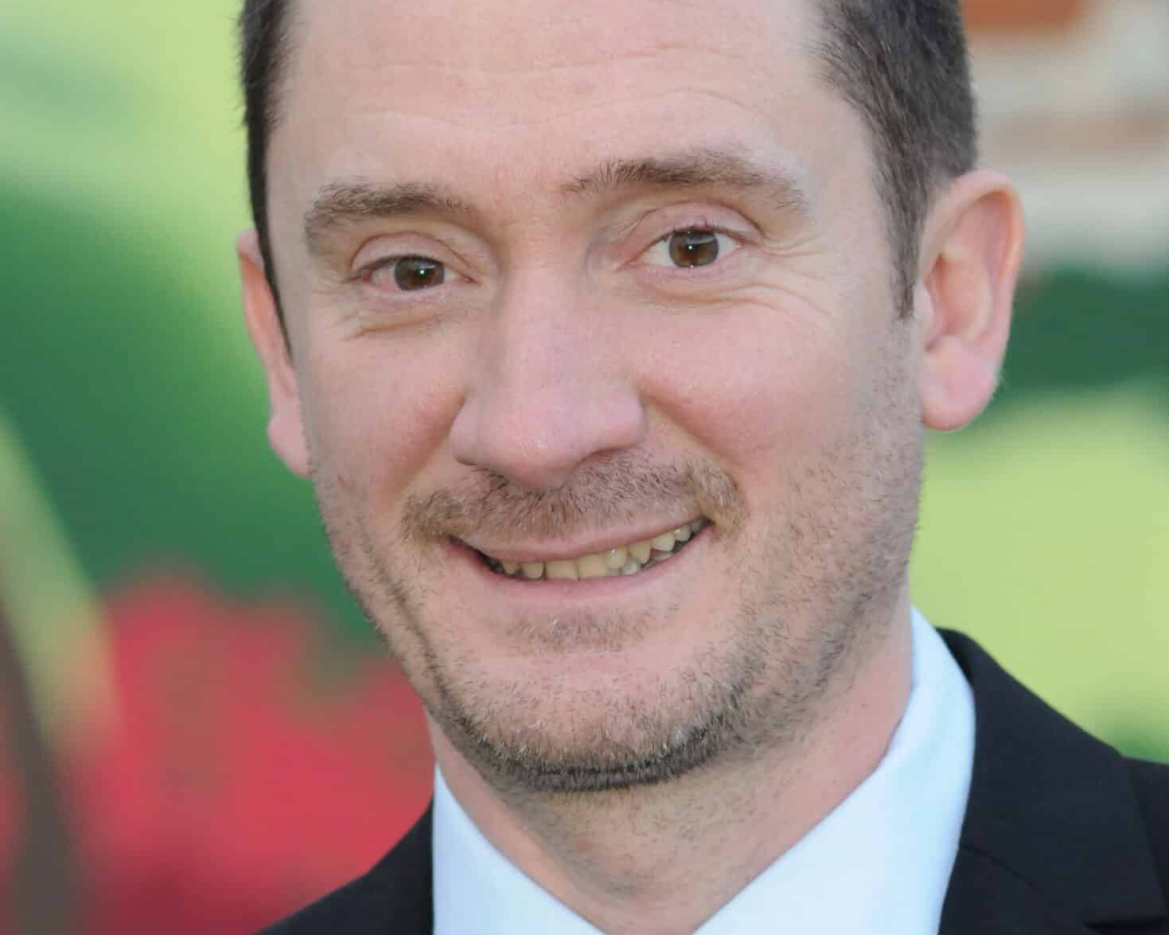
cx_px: 543
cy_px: 423
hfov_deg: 4.4
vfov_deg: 3.5
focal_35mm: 441
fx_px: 15257
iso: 1000
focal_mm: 180
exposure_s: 1/250
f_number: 6.3
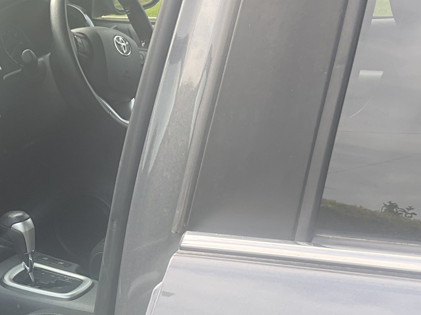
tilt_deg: -24.1
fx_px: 973
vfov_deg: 17.9
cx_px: -25
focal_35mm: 80
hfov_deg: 23.2
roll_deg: -0.3
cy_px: 335
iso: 16
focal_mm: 3
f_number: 1.8
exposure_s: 1/132
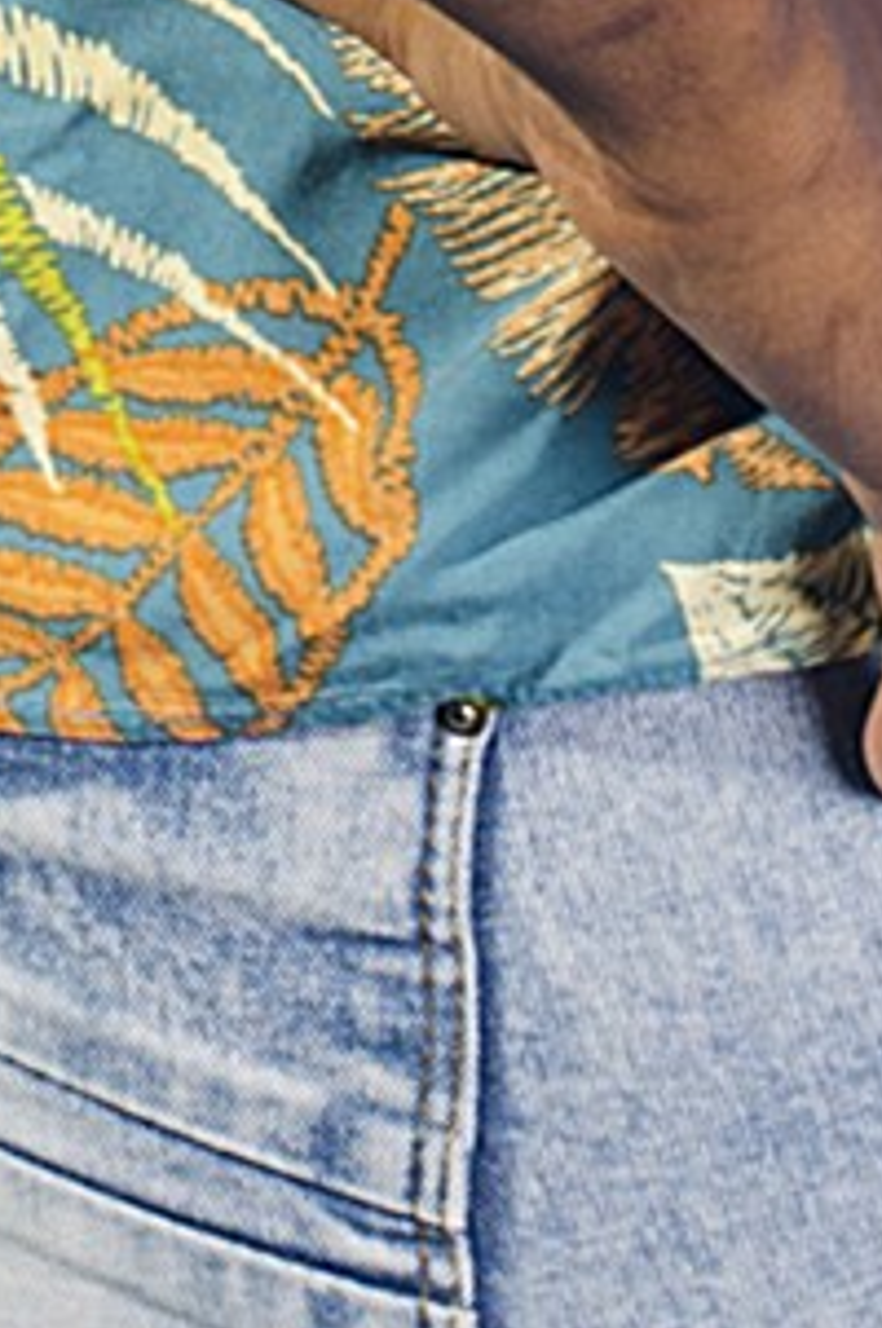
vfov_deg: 4.3
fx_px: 17164
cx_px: 101
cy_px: -2105
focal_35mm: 466
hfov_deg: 2.9
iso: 200
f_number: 7.1
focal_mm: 52
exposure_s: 1/125
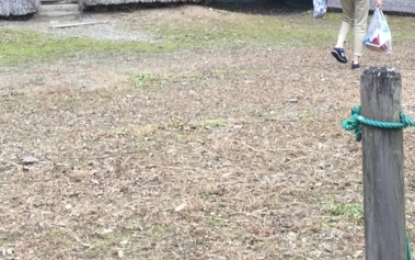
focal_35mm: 83
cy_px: -118
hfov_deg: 24.9
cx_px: 229
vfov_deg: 14.7
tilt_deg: +3.3
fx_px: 939
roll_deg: -0.5
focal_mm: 4.15
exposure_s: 1/120
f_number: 2.2
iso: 50
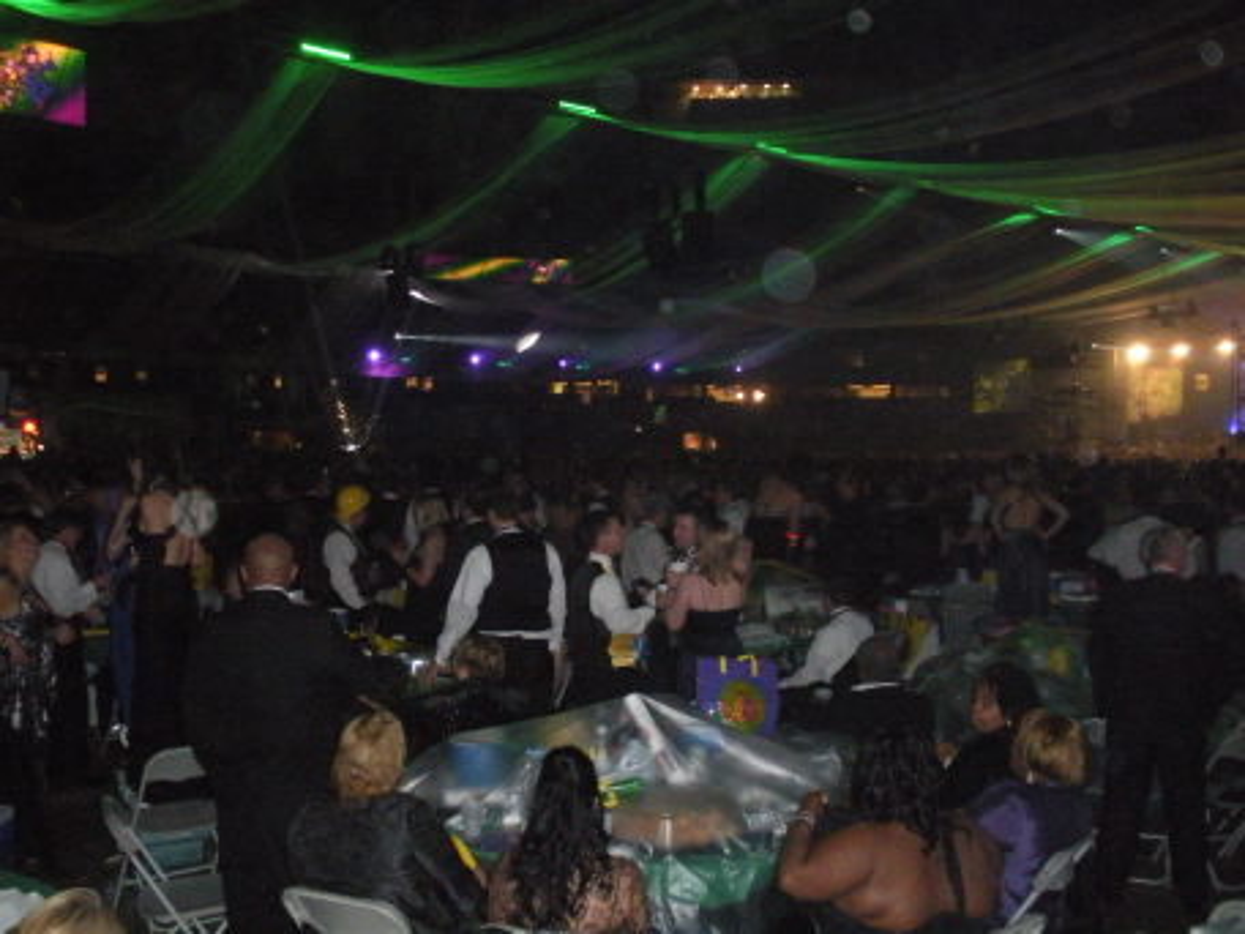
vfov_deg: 39.7
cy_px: 467
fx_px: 1295
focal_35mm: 36
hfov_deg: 51.4
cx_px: 622
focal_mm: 6.3
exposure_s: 1/60
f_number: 3.5
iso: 800
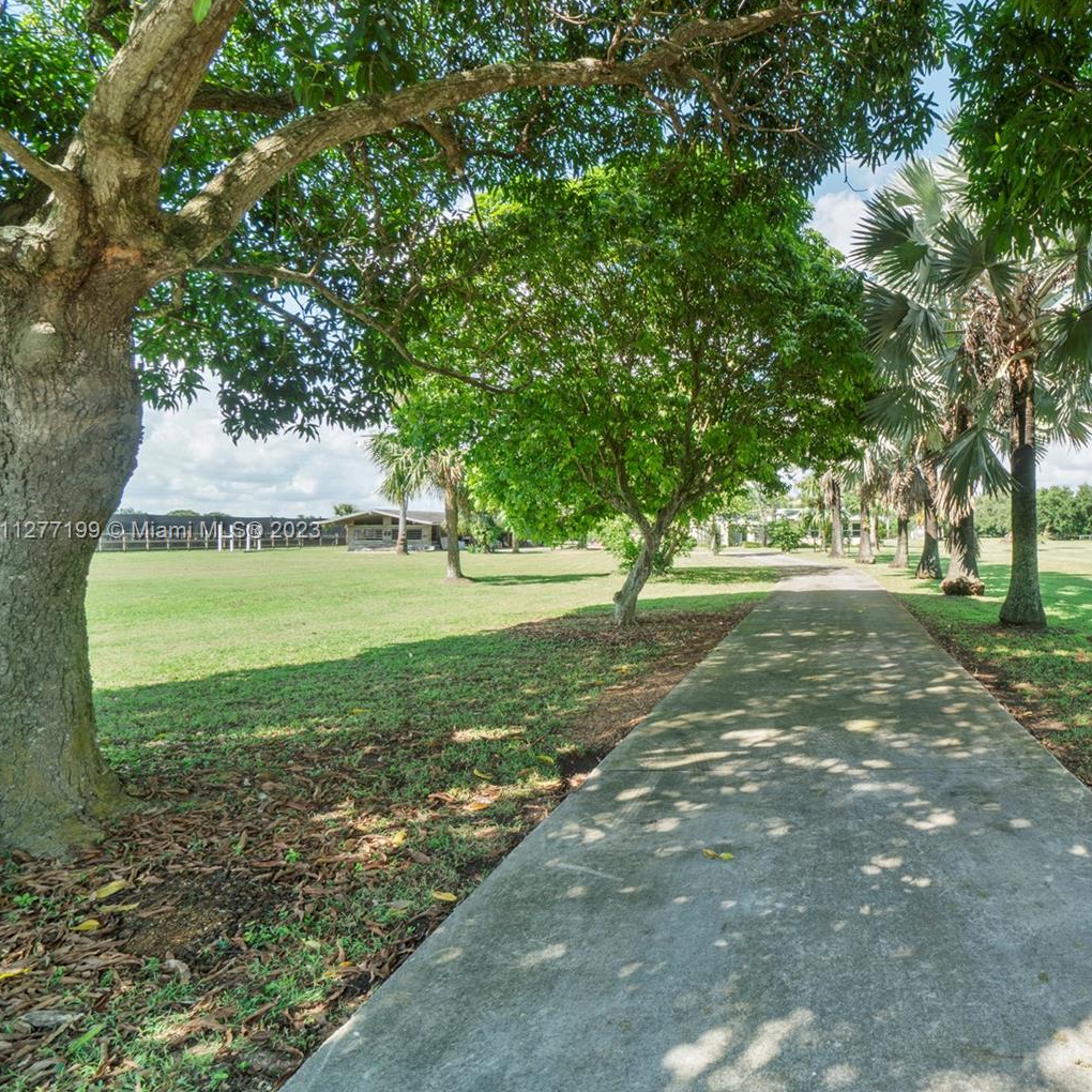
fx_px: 714
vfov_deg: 74.8
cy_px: 532
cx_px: 835
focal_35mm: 20
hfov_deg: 69.3
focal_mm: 10
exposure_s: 1/40
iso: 100
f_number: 11
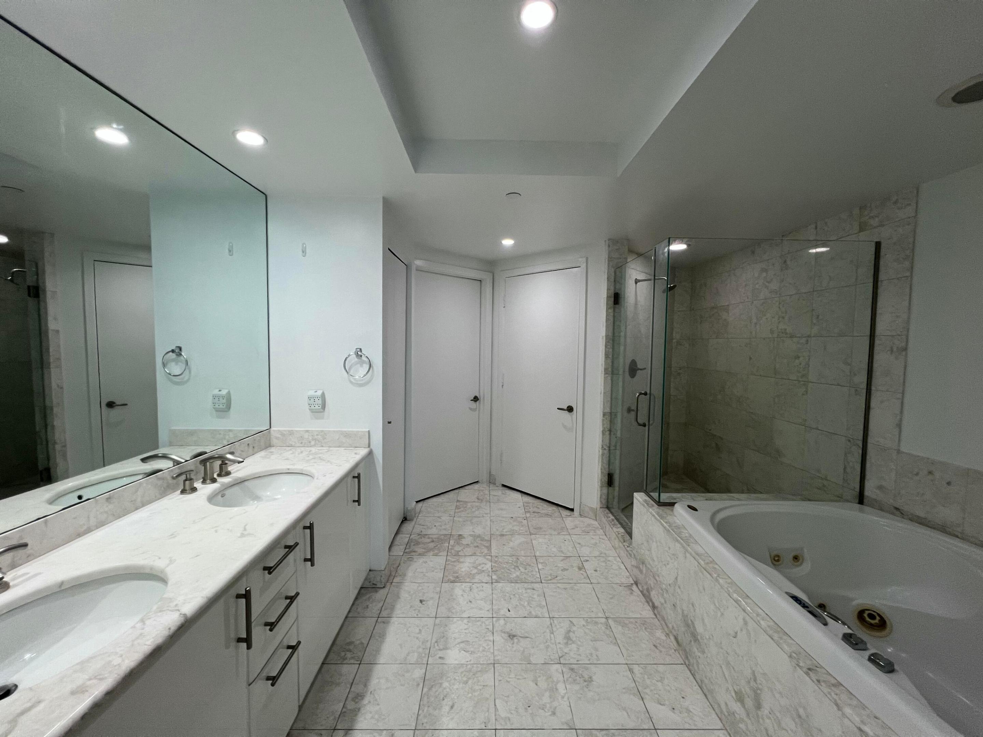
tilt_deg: -2.9
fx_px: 369
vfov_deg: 89.9
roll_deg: -0.9
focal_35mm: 13
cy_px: 368
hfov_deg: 106.2
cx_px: 492
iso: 250
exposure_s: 1/120
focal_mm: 1.57
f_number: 1.8
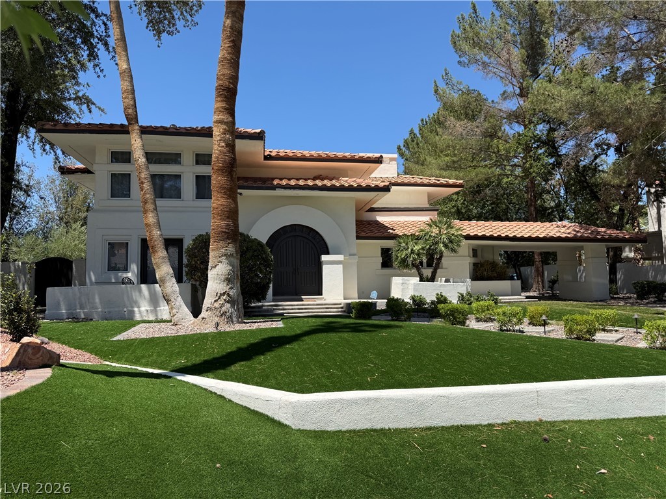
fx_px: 462
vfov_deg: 56.8
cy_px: 250
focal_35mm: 24
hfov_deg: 71.6
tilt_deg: +3.7
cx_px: 333
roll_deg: +1.4
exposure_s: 1/3584
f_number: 1.78
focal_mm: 6.76
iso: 80
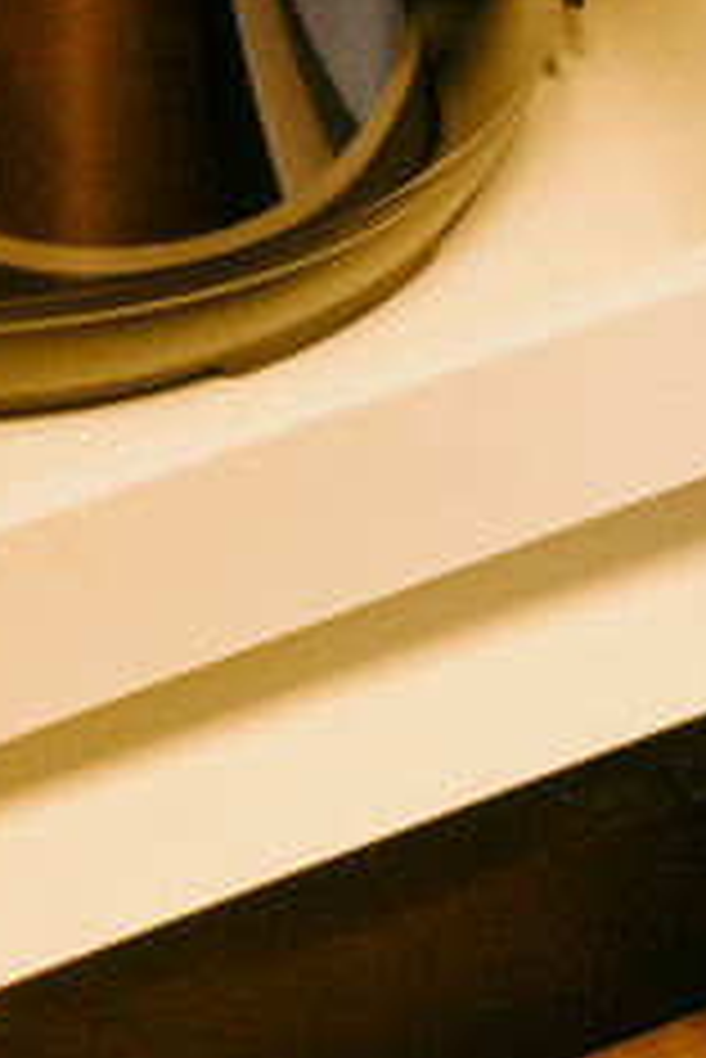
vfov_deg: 9.8
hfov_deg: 7.5
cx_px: 657
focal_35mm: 183
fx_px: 5375
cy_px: -1571
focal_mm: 28
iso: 320
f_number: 2.8
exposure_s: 1/125
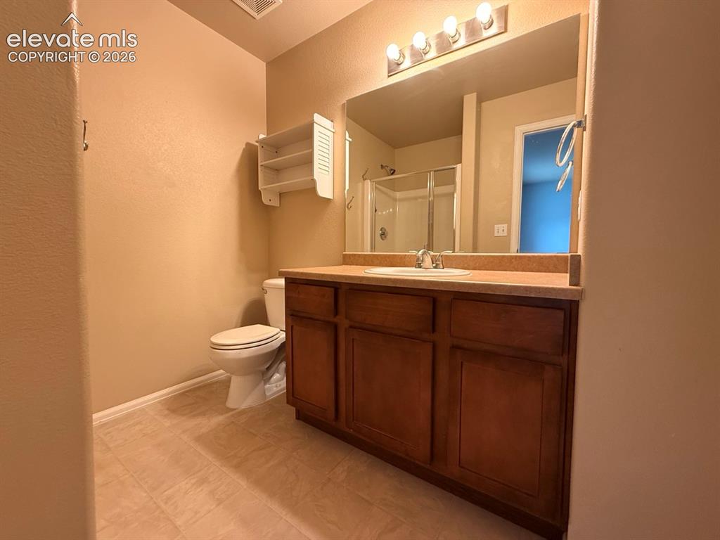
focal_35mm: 14
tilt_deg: -4.0
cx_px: 360
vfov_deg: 85.7
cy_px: 270
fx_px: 291
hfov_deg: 102.1
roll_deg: -0.6
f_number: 2.2
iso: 250
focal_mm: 2.22
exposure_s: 1/60
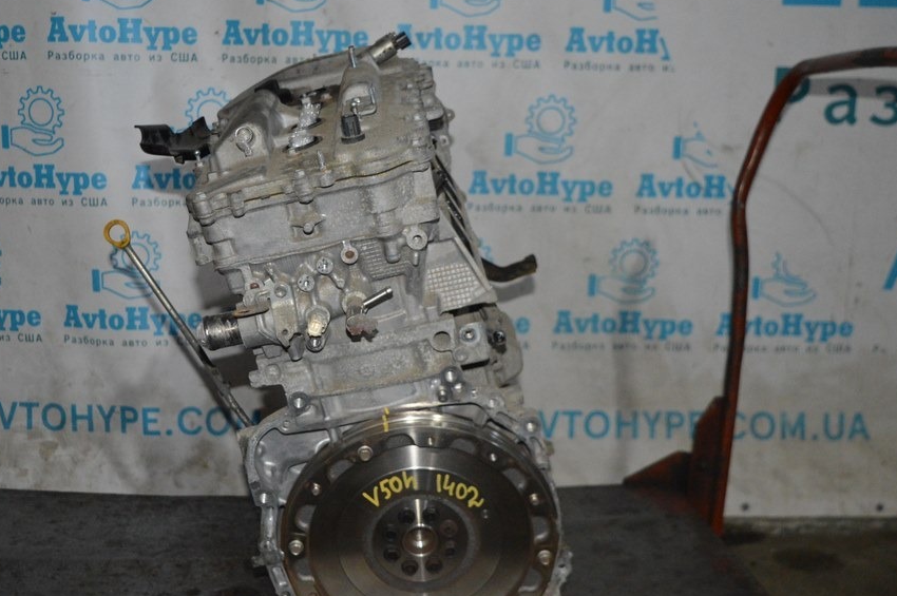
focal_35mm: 47
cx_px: 373
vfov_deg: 28.6
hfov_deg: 41.8
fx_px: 1170
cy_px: 343
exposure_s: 1/60
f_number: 4
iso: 2500
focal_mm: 26
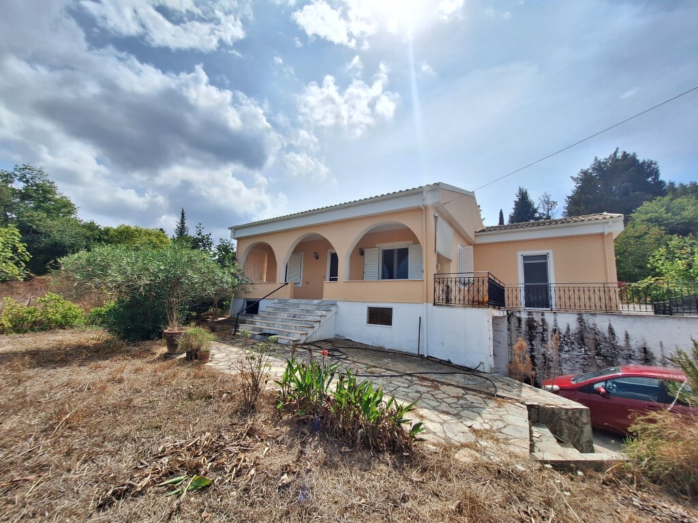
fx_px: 262
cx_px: 349
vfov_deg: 89.9
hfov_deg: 106.2
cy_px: 262
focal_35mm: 13
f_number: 2.2
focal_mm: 1.74
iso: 40
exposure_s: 1/3390
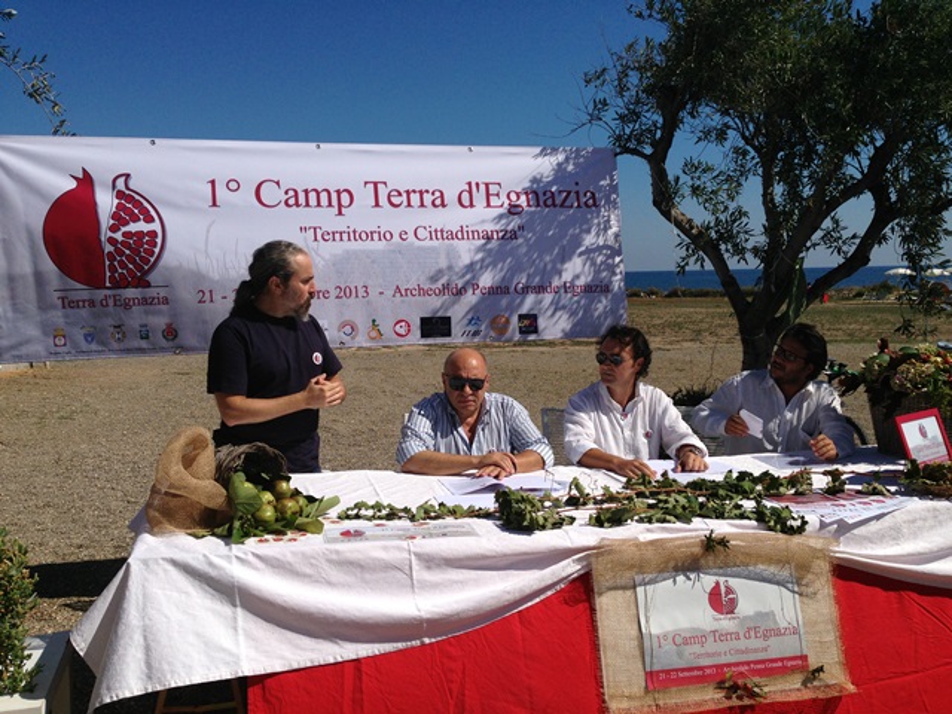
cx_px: 476
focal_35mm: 33
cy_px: 357
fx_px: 908
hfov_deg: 55.4
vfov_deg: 42.9
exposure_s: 1/4184
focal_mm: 4.13
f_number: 2.4
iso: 50
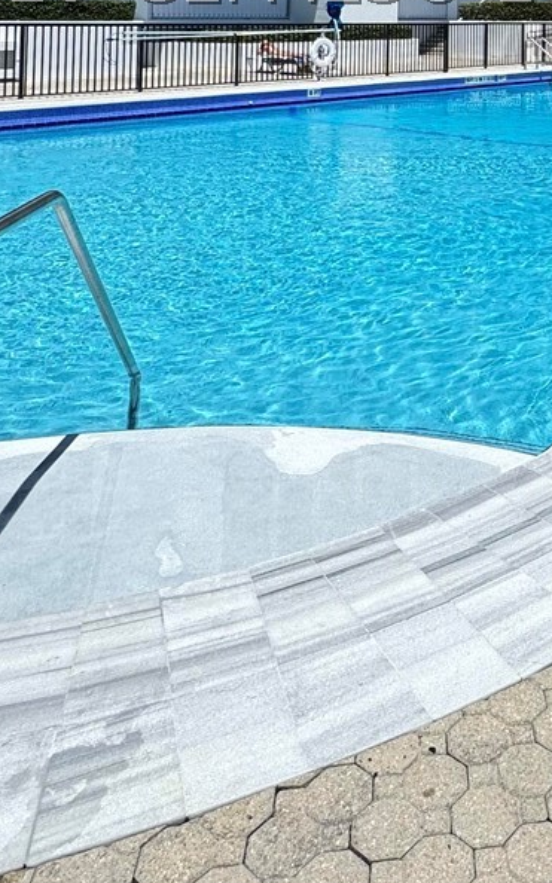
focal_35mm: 40
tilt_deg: +2.2
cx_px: 577
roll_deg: -0.6
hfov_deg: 29.4
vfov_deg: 41.9
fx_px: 963
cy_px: -22
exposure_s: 1/1927
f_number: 2.2
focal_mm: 2.22
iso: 50
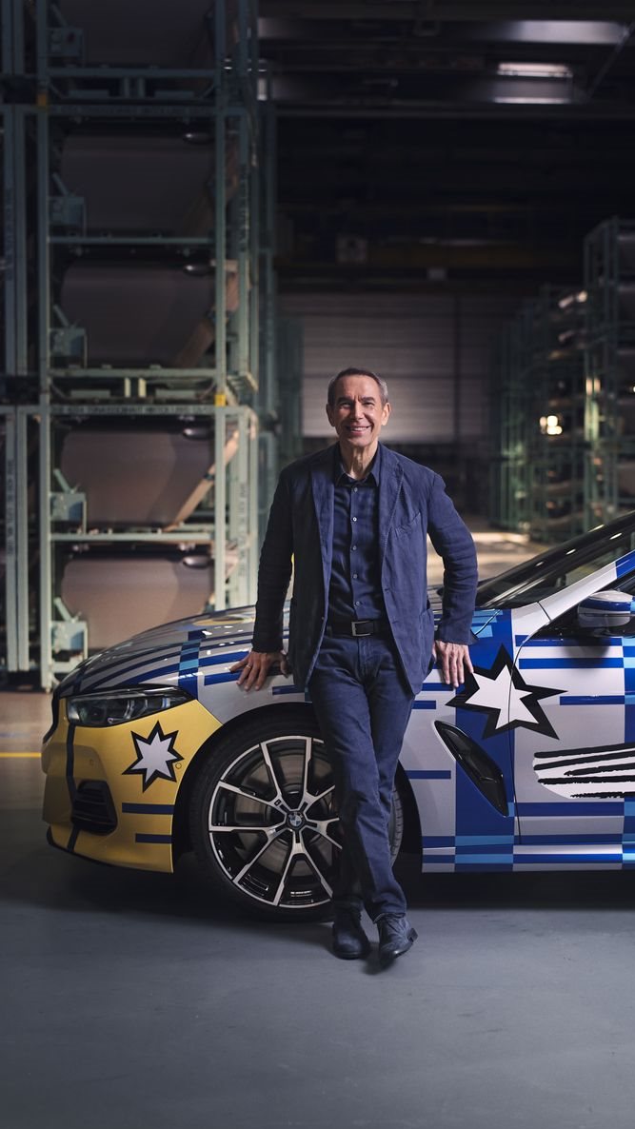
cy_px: 570
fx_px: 1587
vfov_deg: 39.2
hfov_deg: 22.6
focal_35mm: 53
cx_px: 366
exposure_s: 1/160
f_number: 2
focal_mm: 50
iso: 640
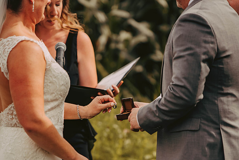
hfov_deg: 6.4
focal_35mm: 323
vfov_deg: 4.3
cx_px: 120
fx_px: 2146
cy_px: 106
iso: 200
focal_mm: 200
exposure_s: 1/1600
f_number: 2.8
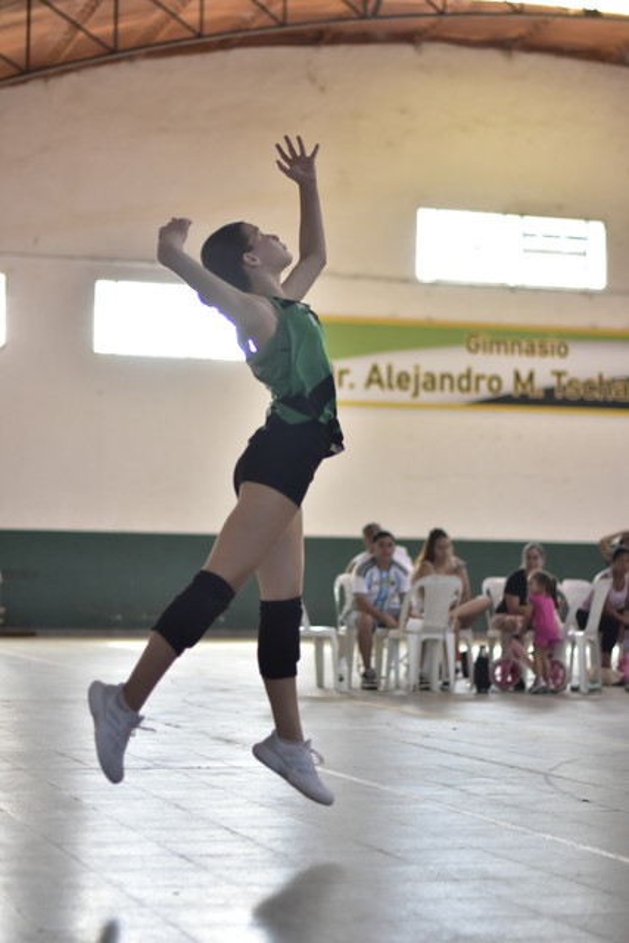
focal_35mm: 75
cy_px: 472
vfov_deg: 27.0
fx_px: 1964
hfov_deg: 18.2
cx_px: 314
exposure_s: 1/1000
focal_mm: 50
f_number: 1.4
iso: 1000
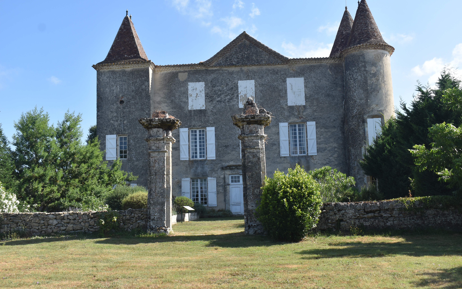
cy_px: 147
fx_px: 504
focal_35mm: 40
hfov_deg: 49.3
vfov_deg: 32.0
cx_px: 231
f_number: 8
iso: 125
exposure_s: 1/250
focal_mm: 26
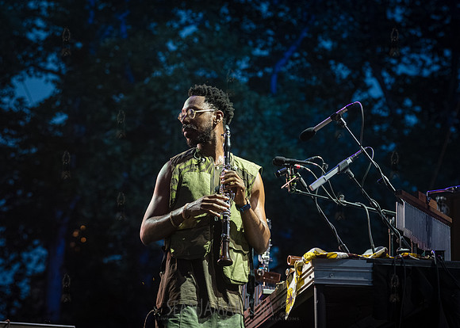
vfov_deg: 12.8
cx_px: 238
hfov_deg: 17.8
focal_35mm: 112
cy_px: 152
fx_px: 1467
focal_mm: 100
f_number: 4
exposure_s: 1/320
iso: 4000
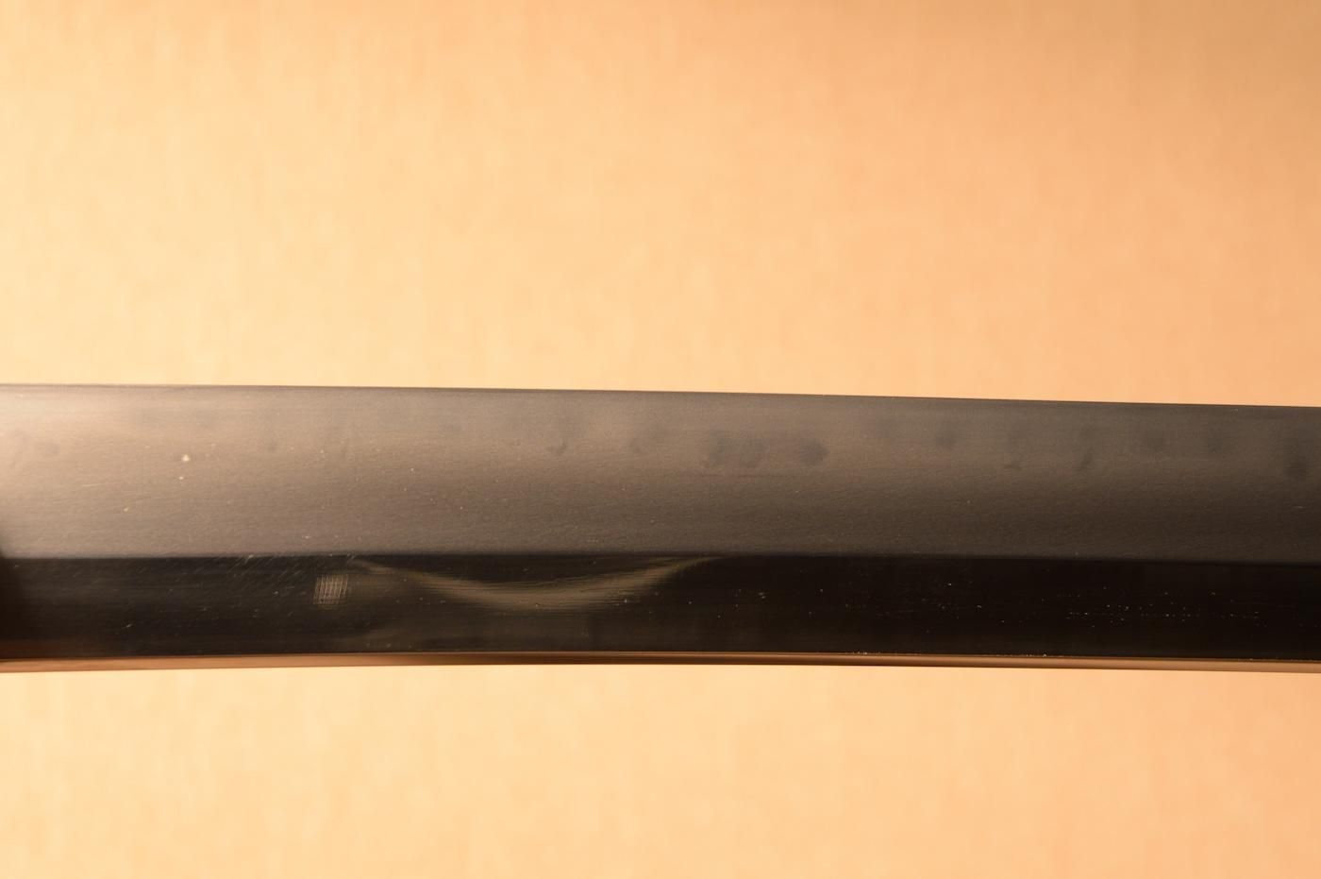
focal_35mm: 112
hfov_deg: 18.2
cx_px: 660
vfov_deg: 12.2
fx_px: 4125
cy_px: 440
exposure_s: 1/2
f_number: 11
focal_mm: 75
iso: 400
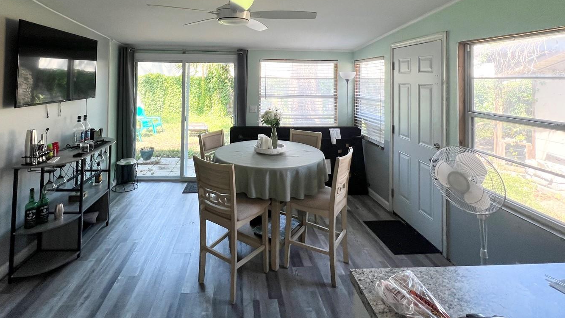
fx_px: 255
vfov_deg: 59.8
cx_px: 253
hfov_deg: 95.6
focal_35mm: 17
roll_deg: -0.2
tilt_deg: +1.5
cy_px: 73
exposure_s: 1/120
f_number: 1.8
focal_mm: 1.57
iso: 50
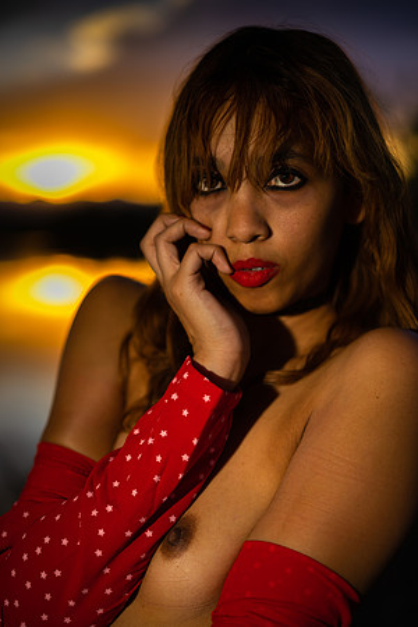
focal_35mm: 55
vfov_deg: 36.2
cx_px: 209
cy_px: 314
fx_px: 958
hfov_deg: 24.6
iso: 64
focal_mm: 55
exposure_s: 1/800
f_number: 1.8
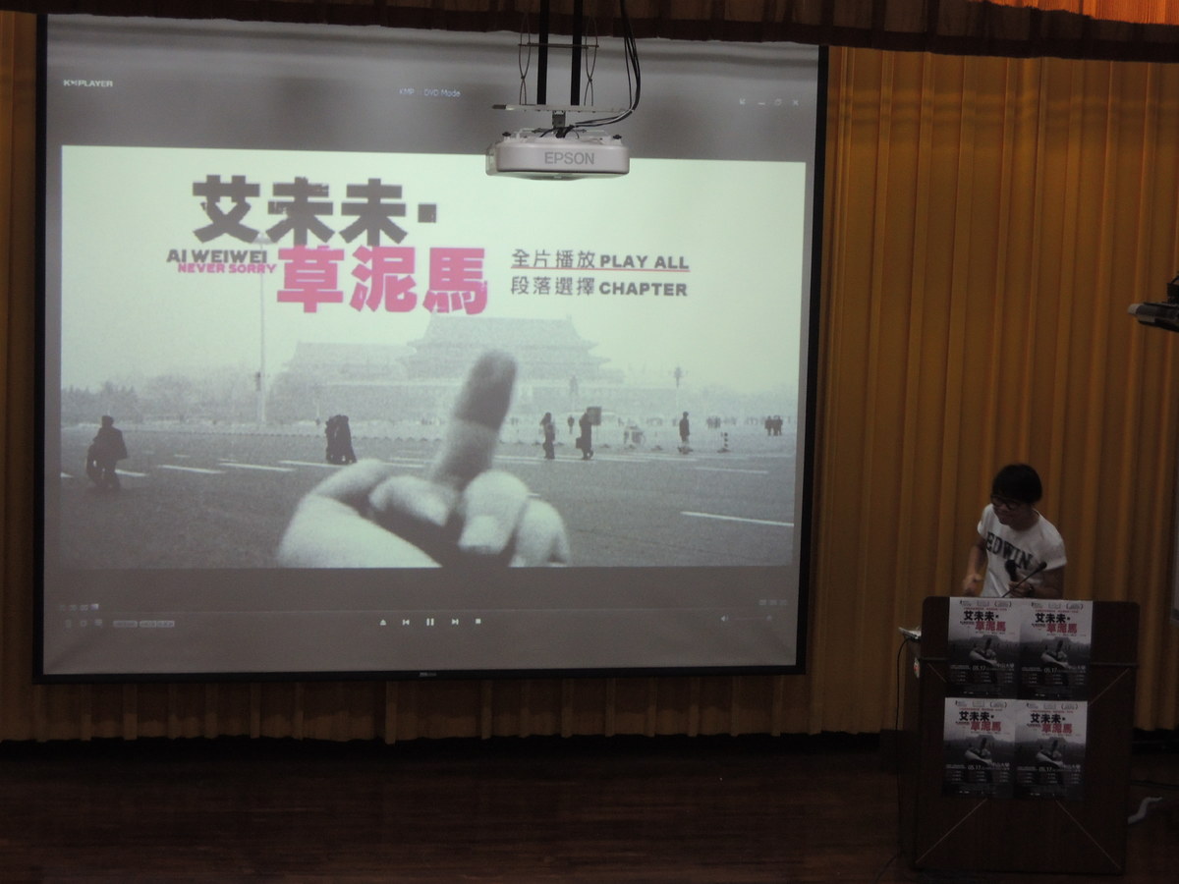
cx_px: 590
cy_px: 442
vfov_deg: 19.1
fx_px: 2623
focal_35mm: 77
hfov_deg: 25.3
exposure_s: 1/30
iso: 400
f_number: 4.7
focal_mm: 13.8
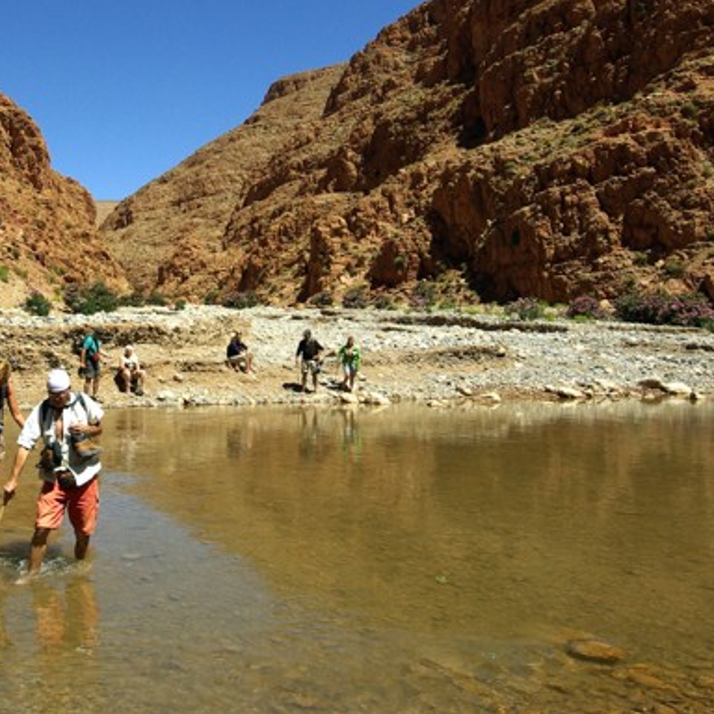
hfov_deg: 45.8
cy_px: 272
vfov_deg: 48.0
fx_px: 793
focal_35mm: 34
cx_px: 138
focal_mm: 10
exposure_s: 1/180
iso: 100
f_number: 11
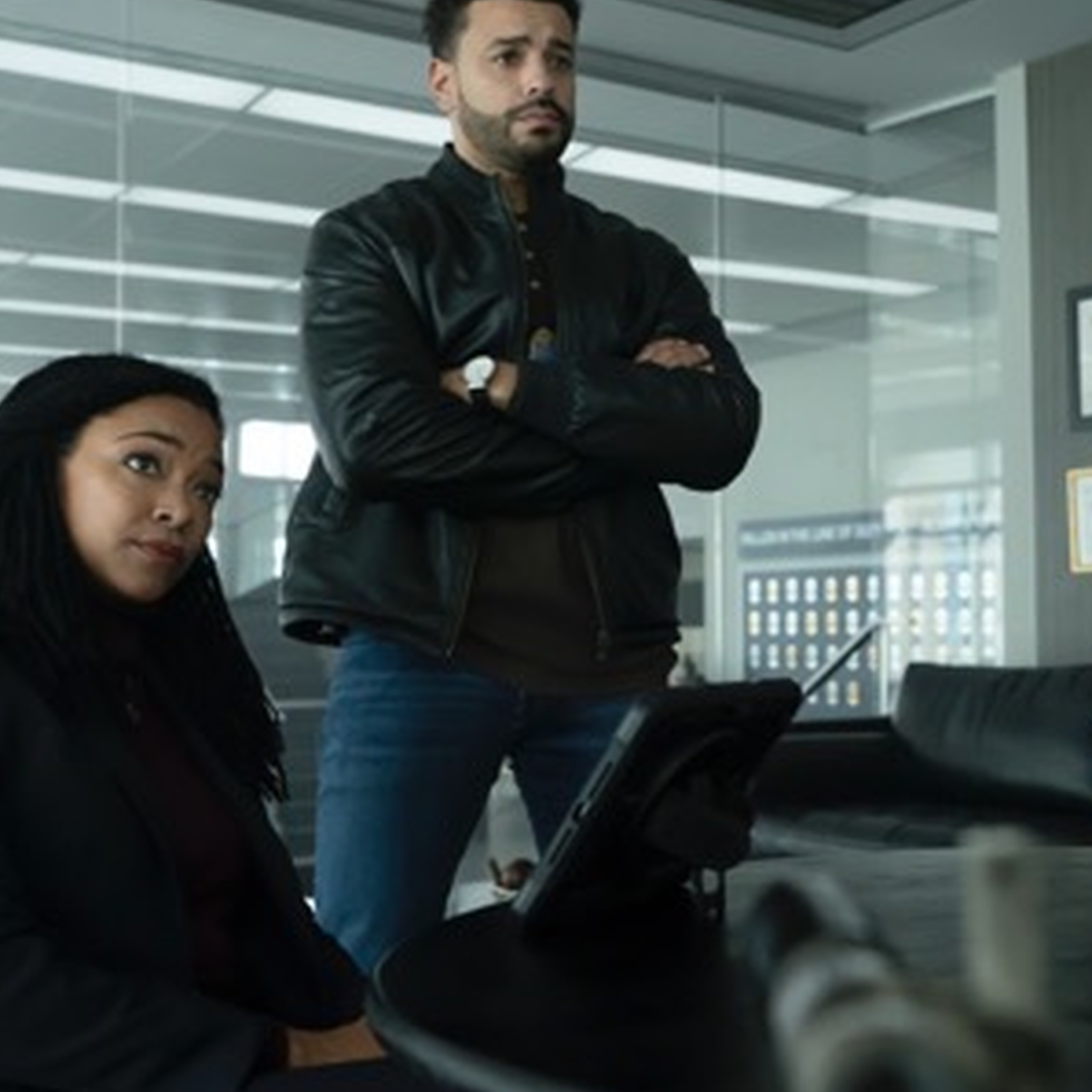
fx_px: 1677
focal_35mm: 47
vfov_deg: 36.0
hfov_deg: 35.5
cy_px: 493
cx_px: 770
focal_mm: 33
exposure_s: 1/320
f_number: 4
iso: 5000
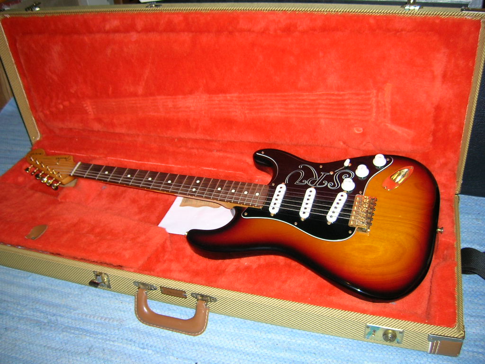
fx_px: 476
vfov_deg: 41.8
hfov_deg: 54.0
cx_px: 242
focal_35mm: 34
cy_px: 182
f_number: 2.9
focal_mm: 5.7
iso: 50
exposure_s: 1/60.1
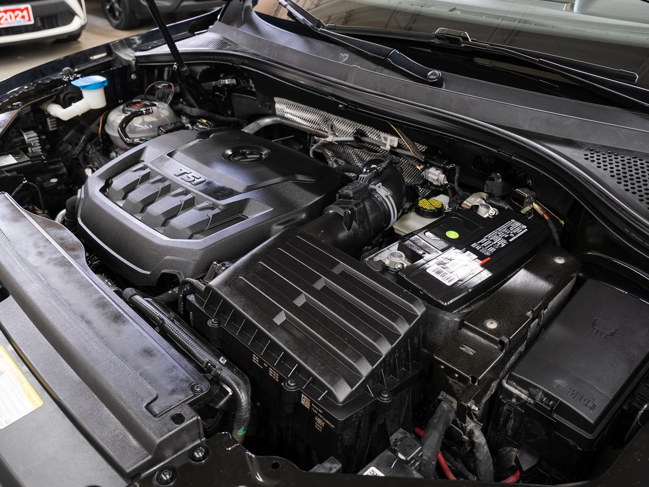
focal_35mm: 29
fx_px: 546
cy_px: 244
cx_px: 324
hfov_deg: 61.5
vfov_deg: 48.1
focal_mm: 26.9
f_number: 7.1
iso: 100
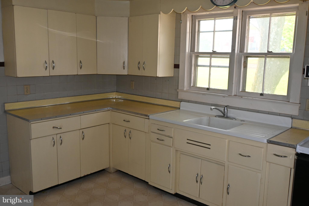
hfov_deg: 56.2
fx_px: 290
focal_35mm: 34
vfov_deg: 39.1
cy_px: 103
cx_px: 154
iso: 560
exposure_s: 1/60
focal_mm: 22.5
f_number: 4
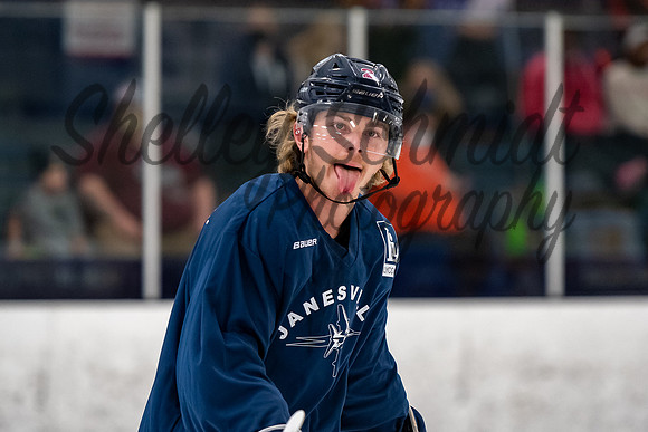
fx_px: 6109
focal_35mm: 339
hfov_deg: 6.1
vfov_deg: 4.1
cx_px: 367
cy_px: 195
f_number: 3.2
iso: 2000
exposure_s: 1/800
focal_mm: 190
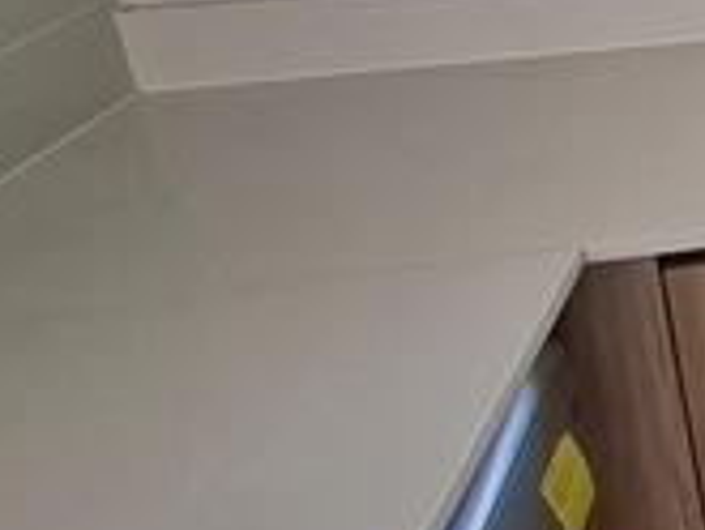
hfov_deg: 18.2
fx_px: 1284
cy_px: -38
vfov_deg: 22.2
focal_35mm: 63
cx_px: 1461
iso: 40
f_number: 2.2
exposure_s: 1/100
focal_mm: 1.74
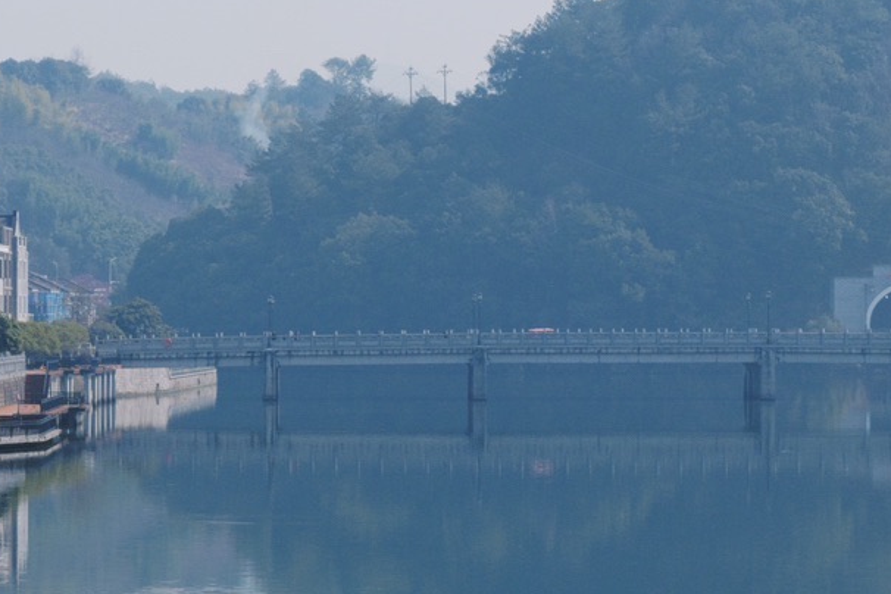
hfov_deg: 10.2
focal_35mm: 198
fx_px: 4900
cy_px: 378
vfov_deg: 6.9
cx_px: -269
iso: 640
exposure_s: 1/2500
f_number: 6.3
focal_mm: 60
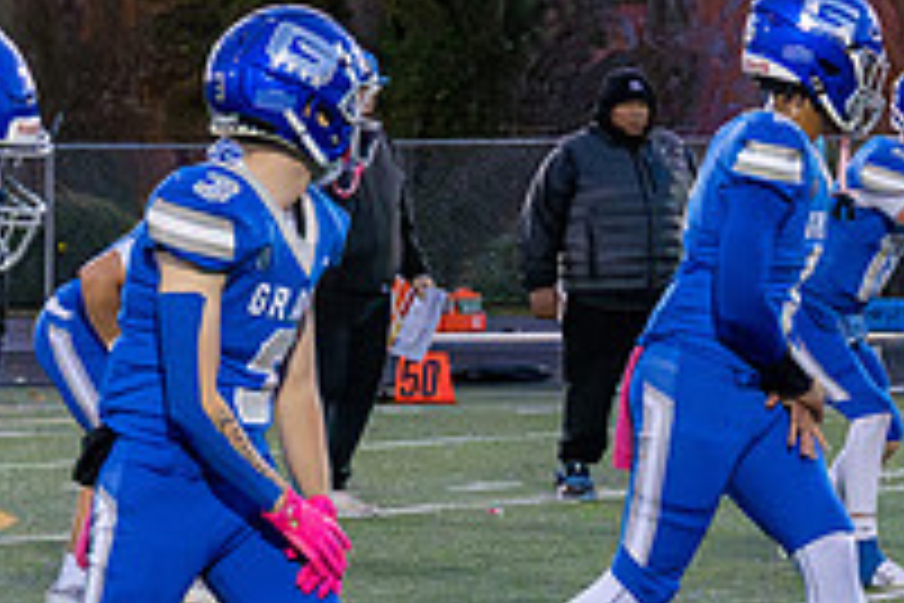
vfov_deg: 3.9
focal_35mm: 349
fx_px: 8763
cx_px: 886
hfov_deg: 5.9
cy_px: 263
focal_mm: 68
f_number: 5.6
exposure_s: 1/800
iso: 14400
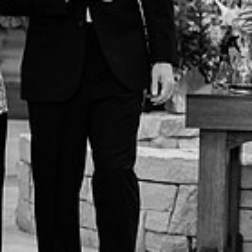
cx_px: -70
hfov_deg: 6.5
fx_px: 2207
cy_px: 79
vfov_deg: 6.5
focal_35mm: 268
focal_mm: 72
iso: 1600
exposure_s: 1/250
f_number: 2.8
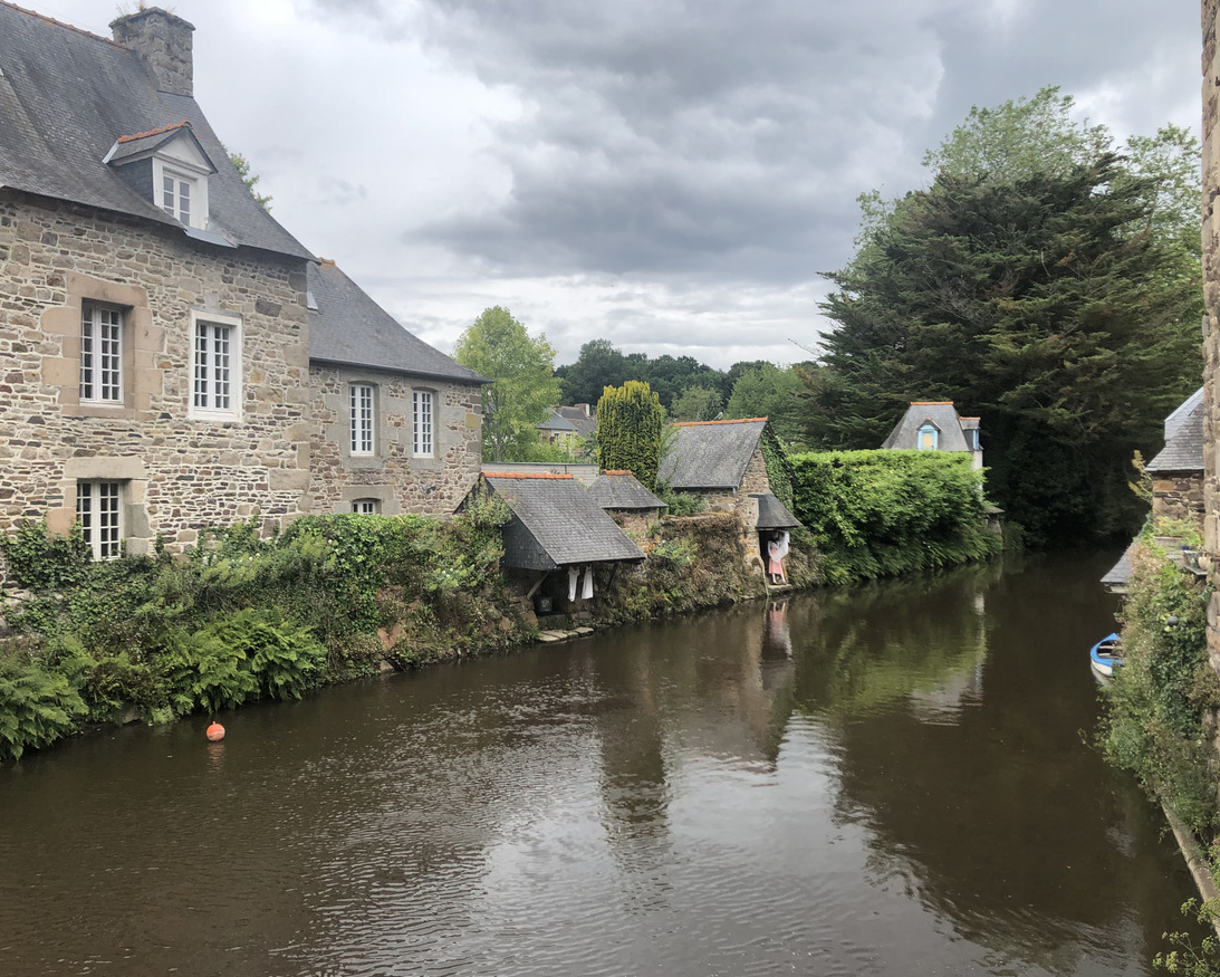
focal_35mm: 30
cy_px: 487
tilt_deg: +0.0
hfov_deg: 58.7
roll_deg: +1.3
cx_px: 568
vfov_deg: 48.5
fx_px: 1084
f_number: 1.8
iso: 20
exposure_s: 1/1473
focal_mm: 4
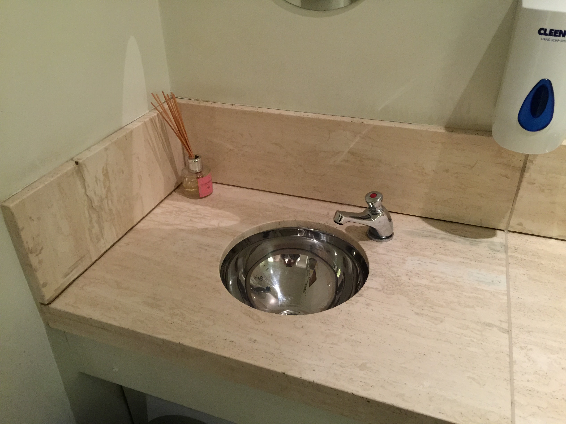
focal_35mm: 29
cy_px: 212
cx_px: 283
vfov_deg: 48.2
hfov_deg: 61.7
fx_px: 474
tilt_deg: -32.4
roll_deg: +1.1
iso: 125
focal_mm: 4.15
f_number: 2.2
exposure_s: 1/17
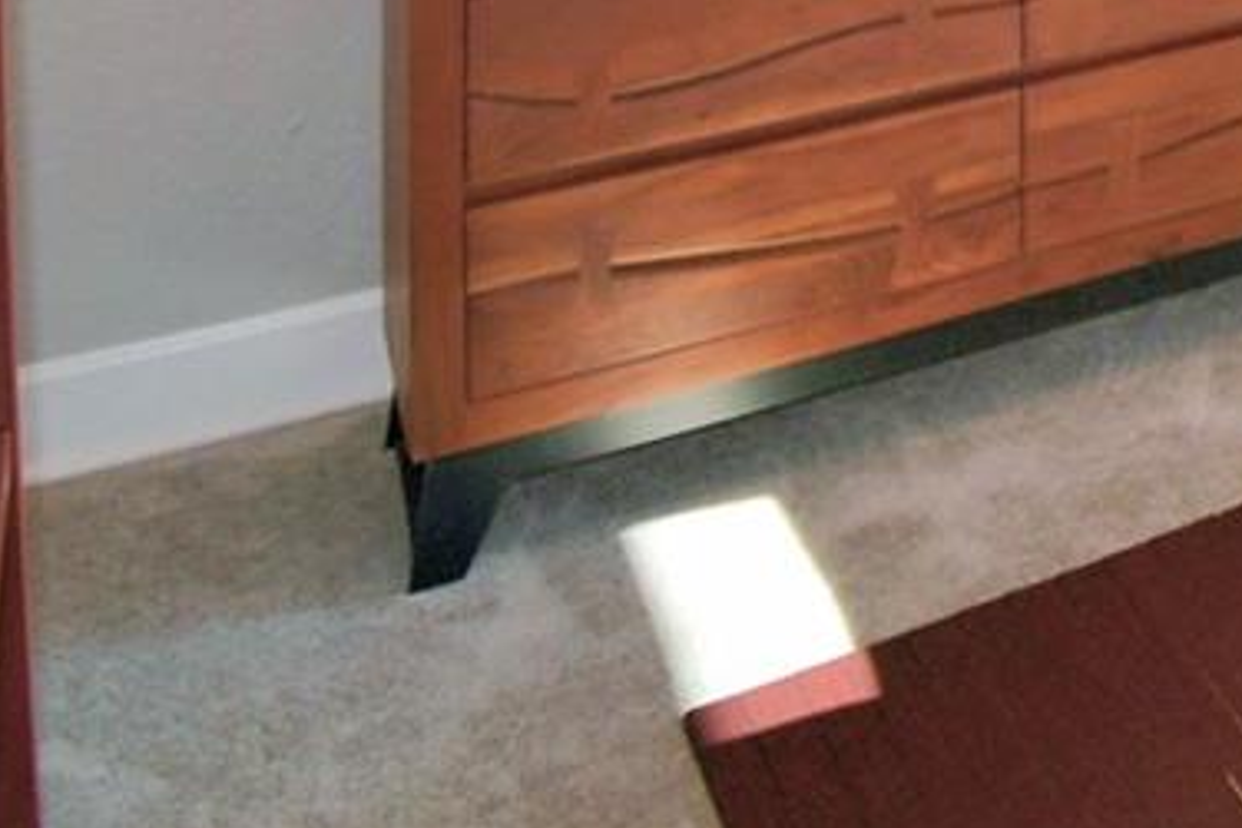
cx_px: 1977
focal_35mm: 64
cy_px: -782
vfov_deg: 16.6
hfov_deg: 23.4
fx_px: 2208
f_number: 4.5
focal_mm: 10
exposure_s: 1/125
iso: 100
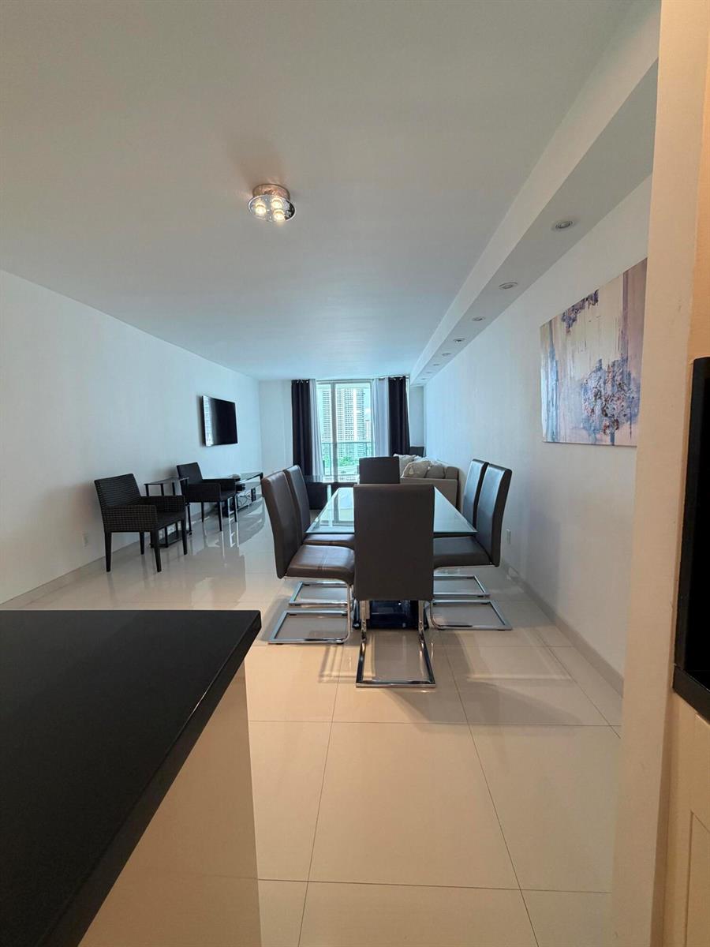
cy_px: 474
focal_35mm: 14
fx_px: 383
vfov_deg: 102.1
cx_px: 355
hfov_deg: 85.7
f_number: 2.2
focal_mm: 2.22
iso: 200
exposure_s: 1/120
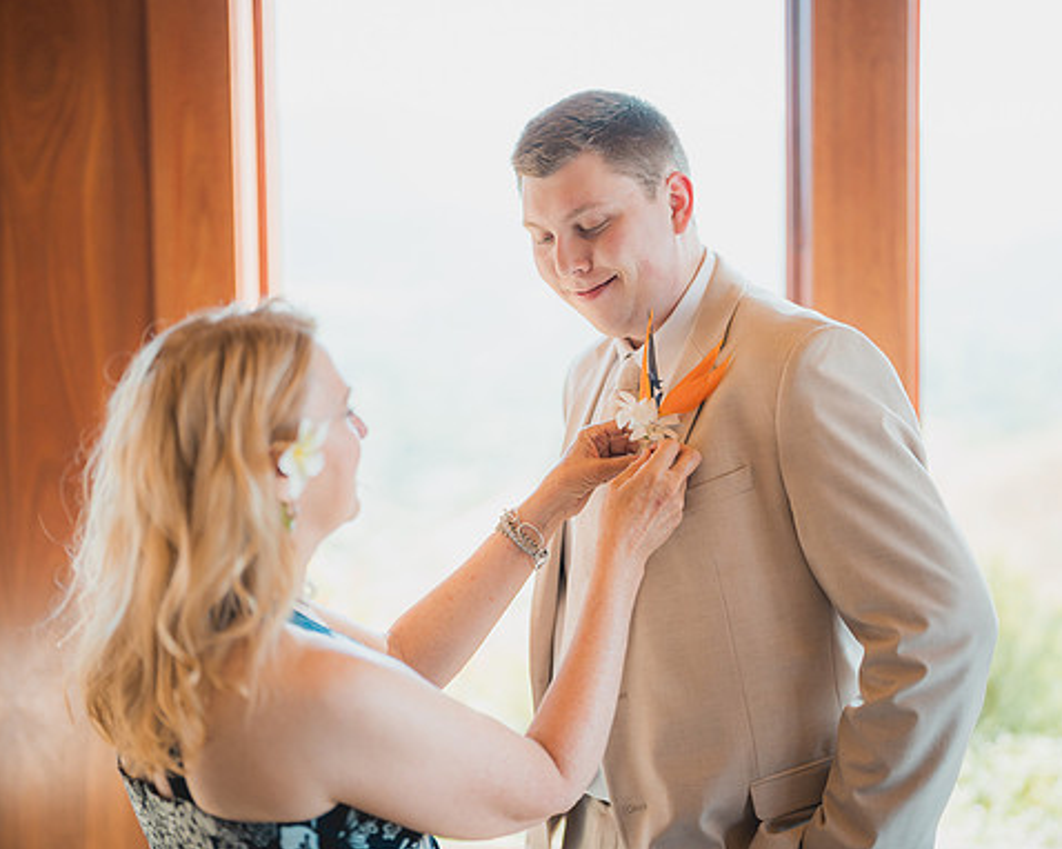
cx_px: 547
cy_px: 426
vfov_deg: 26.7
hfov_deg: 33.0
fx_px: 1791
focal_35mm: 57
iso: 400
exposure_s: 1/2000
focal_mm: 50
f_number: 1.3
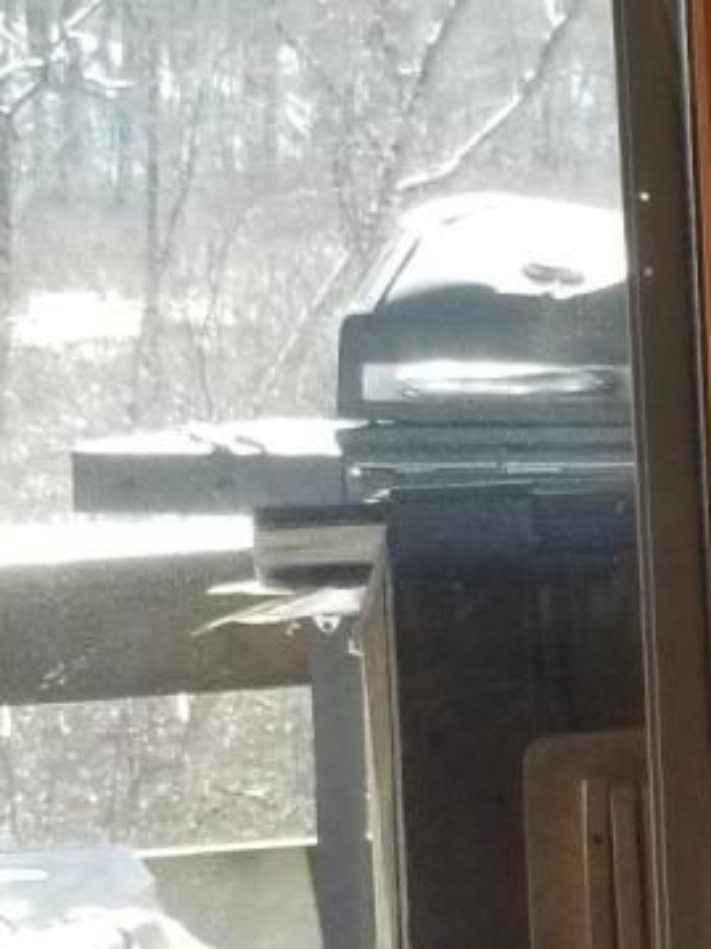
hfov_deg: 9.7
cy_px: 526
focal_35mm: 145
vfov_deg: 13.6
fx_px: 3973
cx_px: 1327
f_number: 1.7
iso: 50
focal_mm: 4.25
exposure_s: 1/163
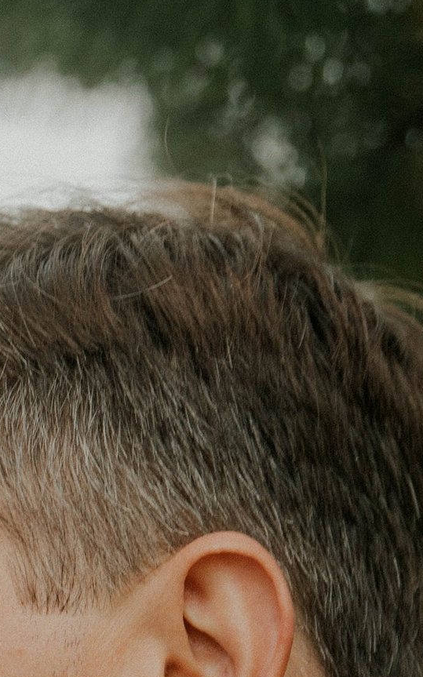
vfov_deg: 15.7
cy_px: 869
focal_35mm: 127
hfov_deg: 10.0
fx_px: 2344
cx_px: -222
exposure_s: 1/100
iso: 320
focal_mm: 28
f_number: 3.5
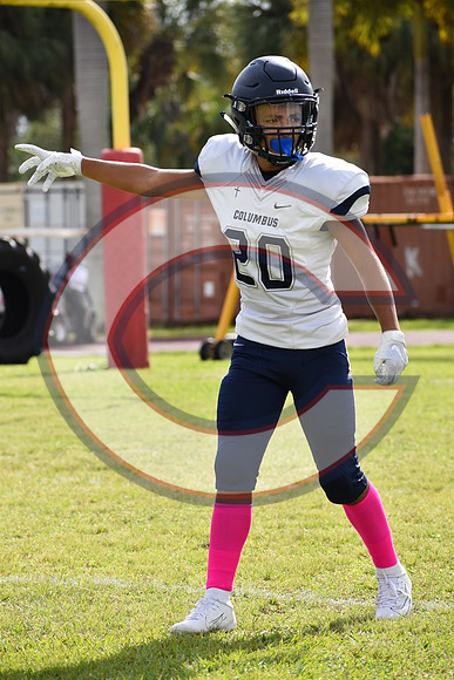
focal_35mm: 248
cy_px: 340
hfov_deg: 5.6
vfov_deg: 8.3
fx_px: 4679
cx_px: 227
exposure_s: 1/1600
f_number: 6.3
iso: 400
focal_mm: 165
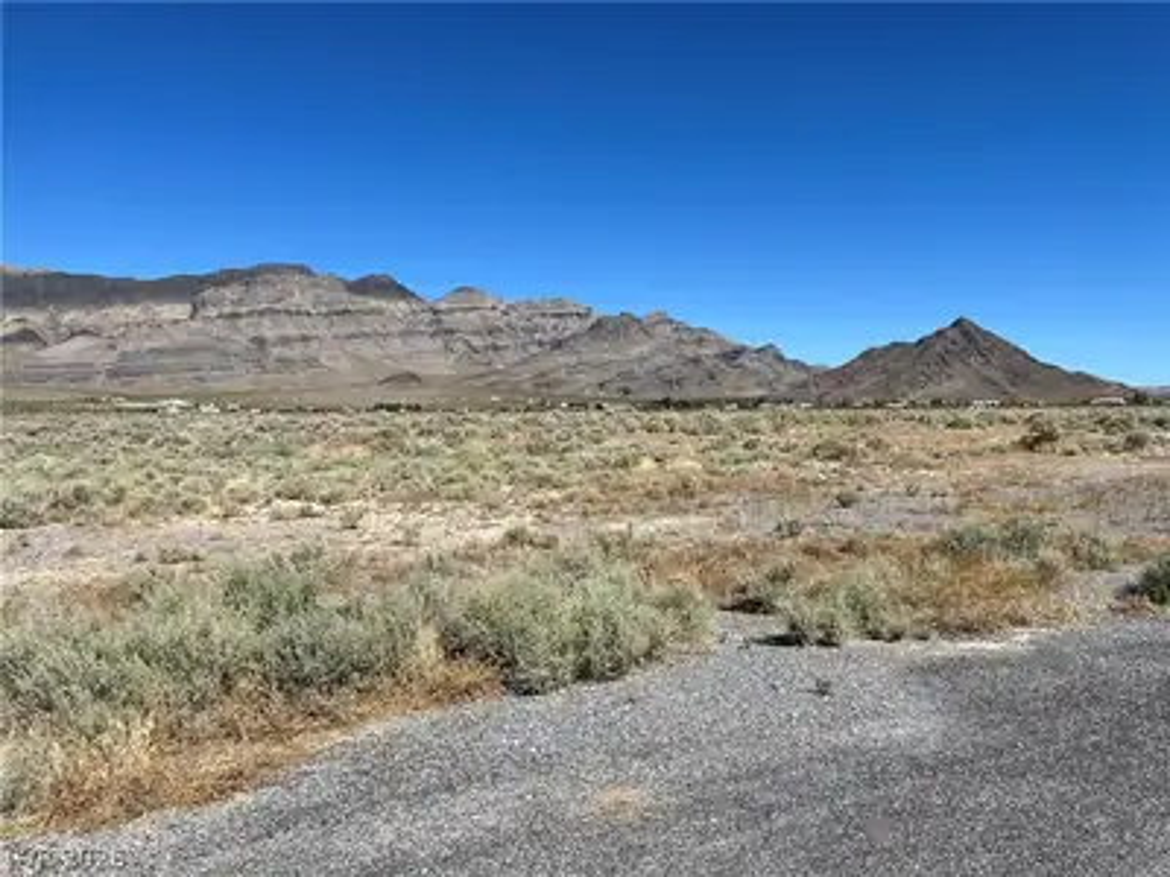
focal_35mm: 26
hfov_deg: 67.3
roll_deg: +0.1
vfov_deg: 53.1
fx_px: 879
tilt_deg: +0.5
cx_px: 585
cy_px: 438
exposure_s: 1/5848
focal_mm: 5.1
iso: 50
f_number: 1.6
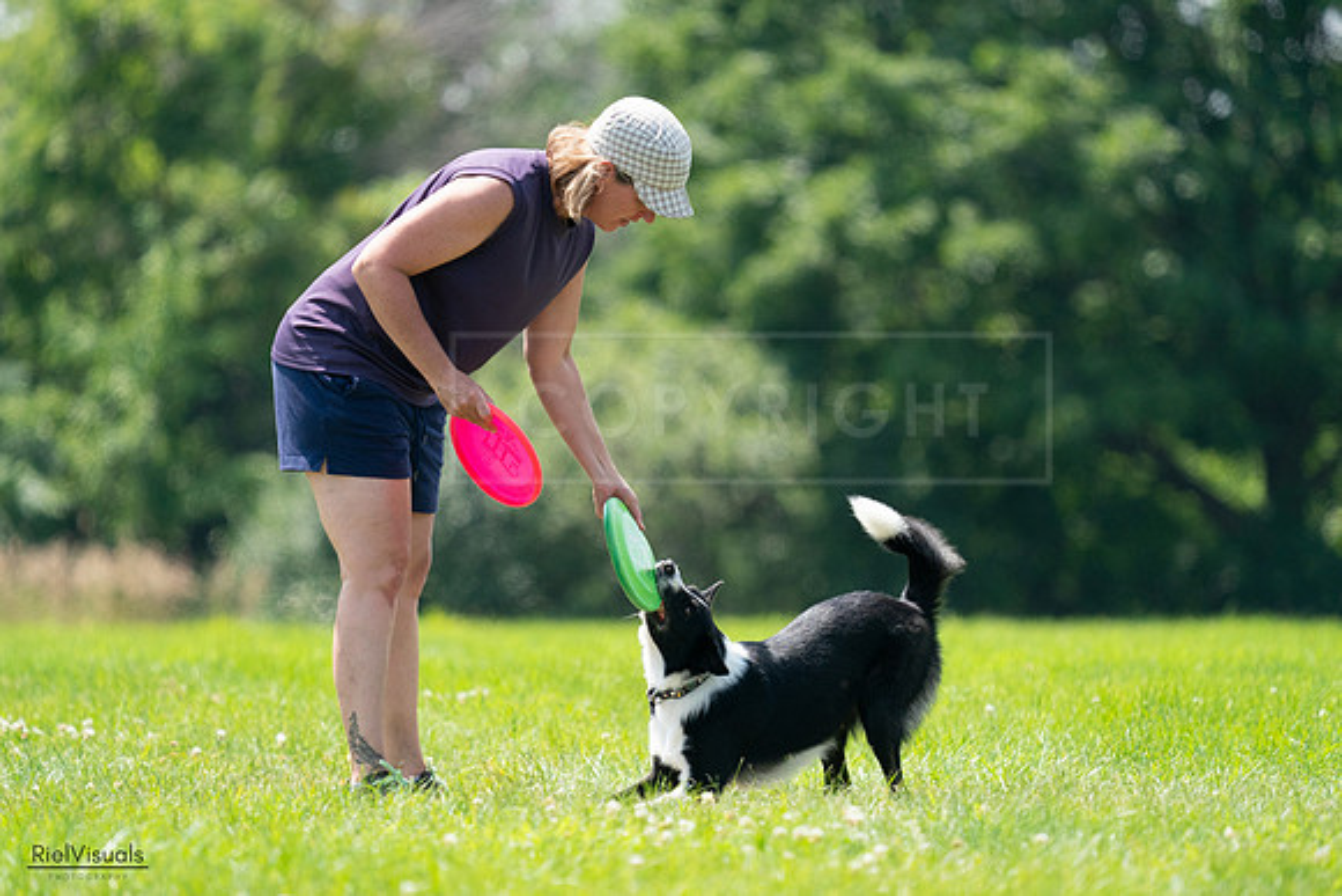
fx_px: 16443
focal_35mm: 441
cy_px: 448
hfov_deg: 4.7
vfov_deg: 3.1
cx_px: 671
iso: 2000
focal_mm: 441
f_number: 6.3
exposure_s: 1/3200
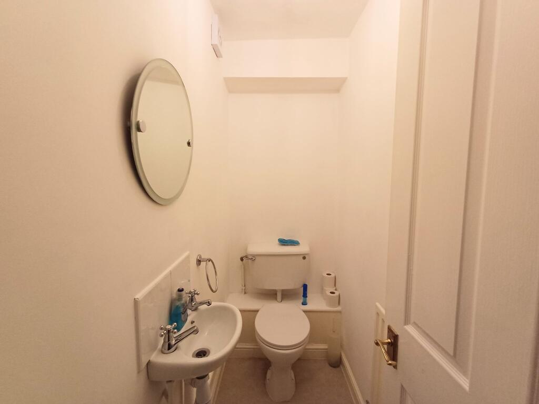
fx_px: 249
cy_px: 202
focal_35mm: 16
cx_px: 270
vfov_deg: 78.1
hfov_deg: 94.5
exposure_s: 1/50
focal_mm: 1.64
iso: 100
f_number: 2.2
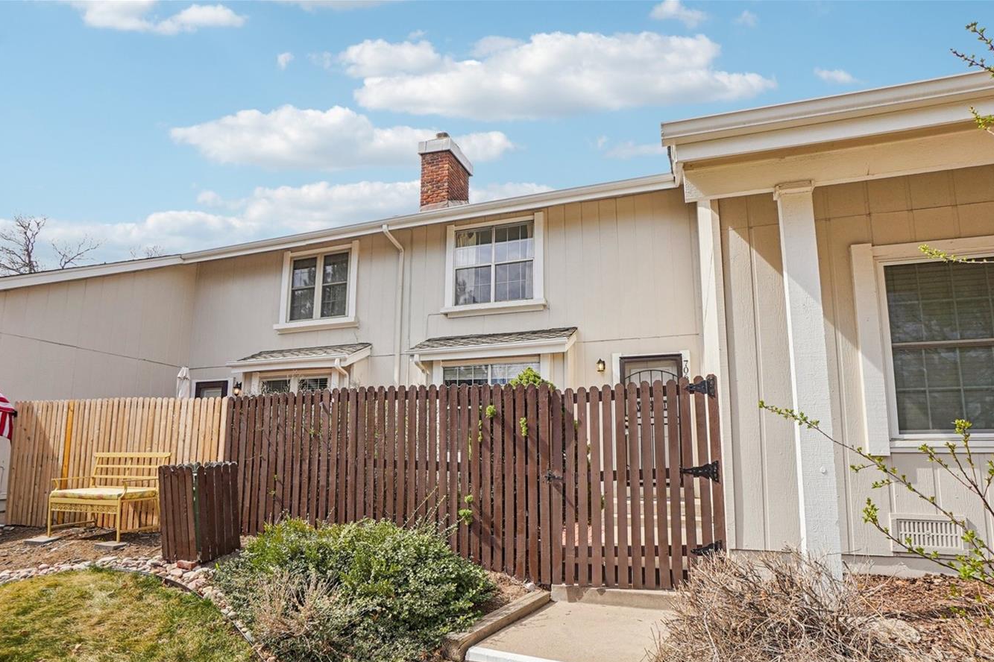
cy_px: 397
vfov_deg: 66.7
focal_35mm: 18
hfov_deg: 90.0
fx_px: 497
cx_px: 512
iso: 100
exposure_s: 1/200
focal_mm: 10
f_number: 8
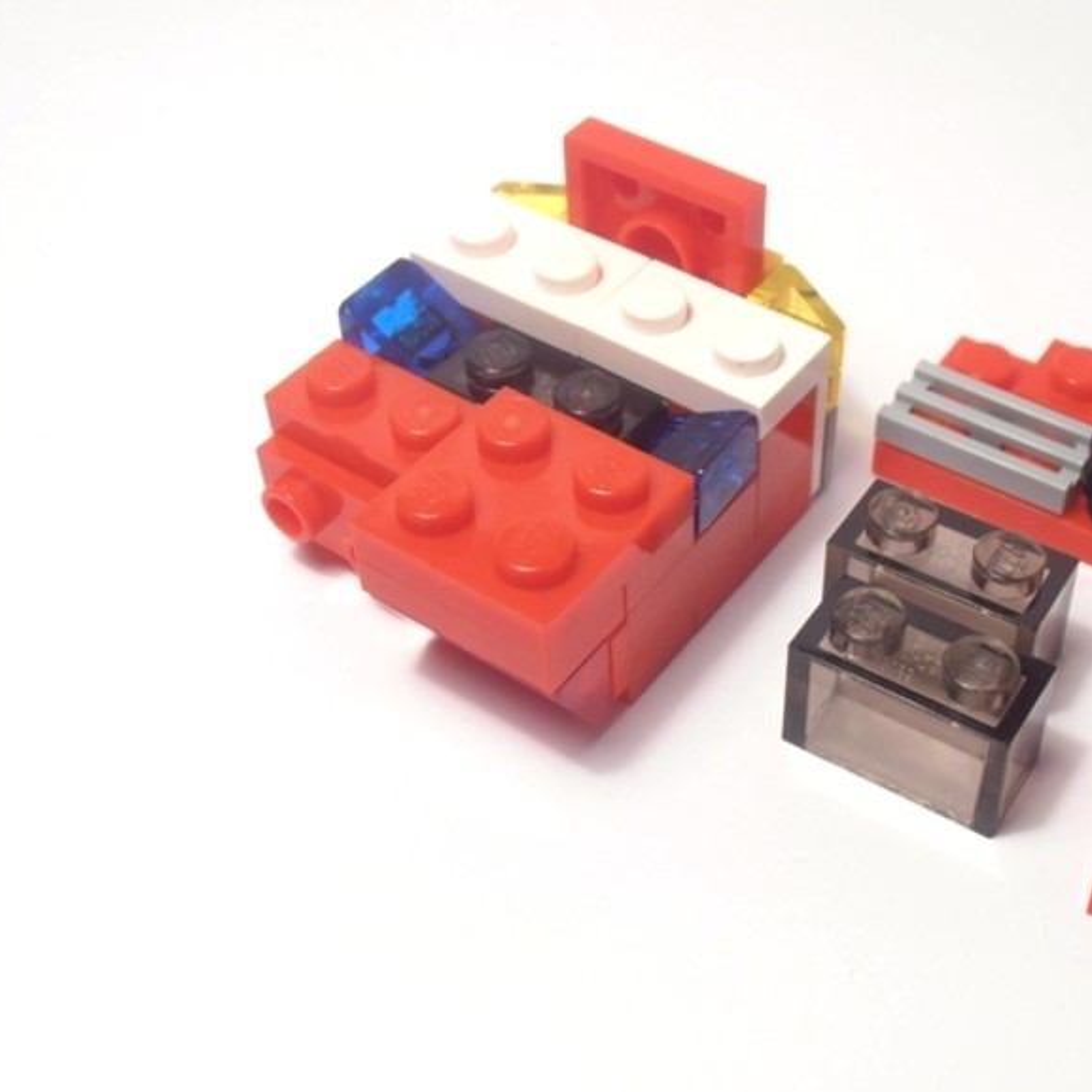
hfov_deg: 33.0
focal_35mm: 51
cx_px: 766
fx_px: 1820
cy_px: 502
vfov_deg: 33.4
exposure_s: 1/60
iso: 80
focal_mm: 6.61
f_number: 3.9
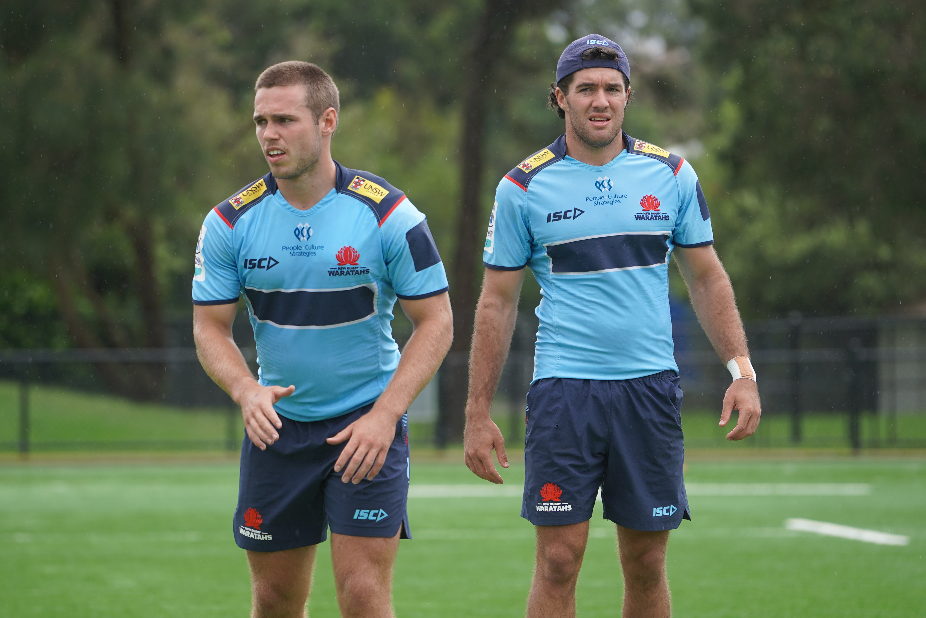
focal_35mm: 300
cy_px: 309
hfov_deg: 6.9
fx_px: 7716
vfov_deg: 4.6
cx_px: 463
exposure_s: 1/400
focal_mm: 200
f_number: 4
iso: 100
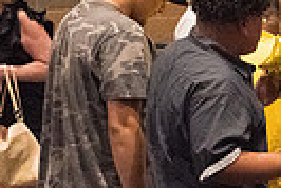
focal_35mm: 306
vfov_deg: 4.5
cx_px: 477
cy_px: 132
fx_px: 2391
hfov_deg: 6.6
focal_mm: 70
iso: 8000
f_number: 5
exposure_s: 1/250
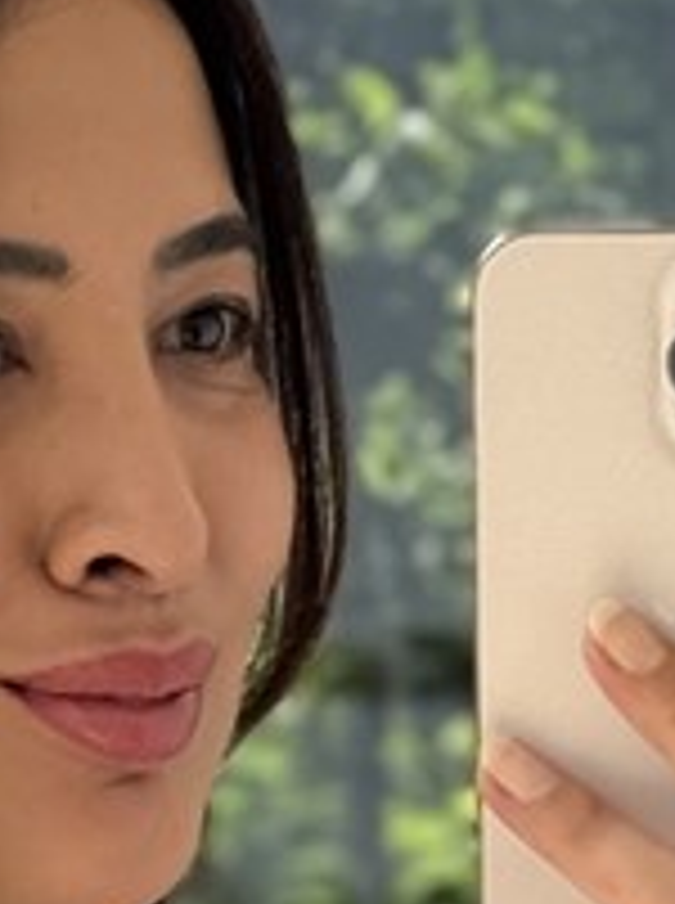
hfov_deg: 4.6
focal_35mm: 319
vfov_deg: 5.9
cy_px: 2368
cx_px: 374
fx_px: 8320
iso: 80
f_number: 1.78
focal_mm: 6.76
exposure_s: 1/400
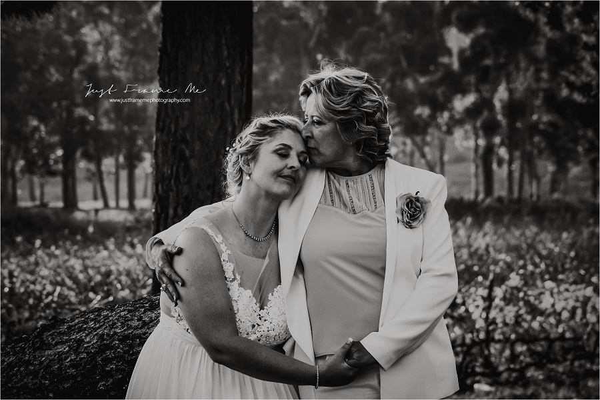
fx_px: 1750
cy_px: 200
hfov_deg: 19.5
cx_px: 300
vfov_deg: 13.0
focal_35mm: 105
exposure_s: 1/500
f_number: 5.6
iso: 400
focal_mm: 70
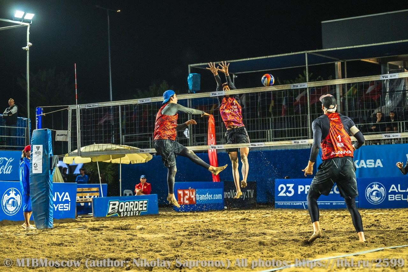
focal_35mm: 79
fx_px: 895
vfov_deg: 17.3
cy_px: 136
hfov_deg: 25.7
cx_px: 204
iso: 2000
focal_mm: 79
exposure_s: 1/1250
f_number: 3.2
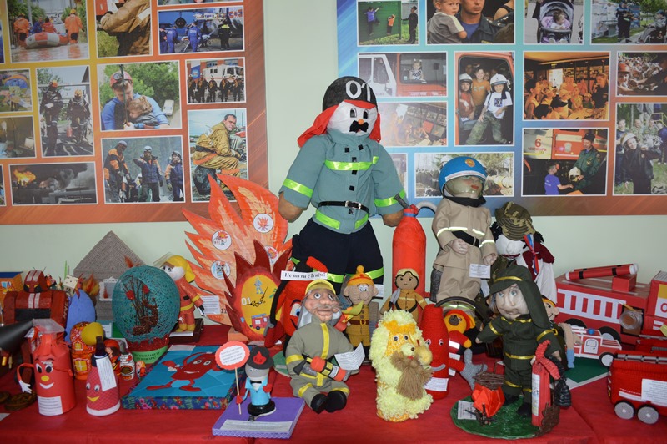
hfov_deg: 67.4
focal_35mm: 27
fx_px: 500
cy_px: 222
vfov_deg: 47.9
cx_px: 334
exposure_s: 1/60
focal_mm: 18
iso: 500
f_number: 3.5
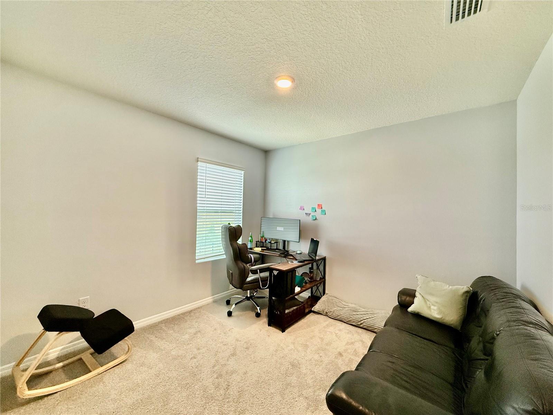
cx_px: 276
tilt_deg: +2.0
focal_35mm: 14
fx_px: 224
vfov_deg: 85.7
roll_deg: -1.5
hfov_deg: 102.1
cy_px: 208
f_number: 2.2
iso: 320
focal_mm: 2.22
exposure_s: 1/120
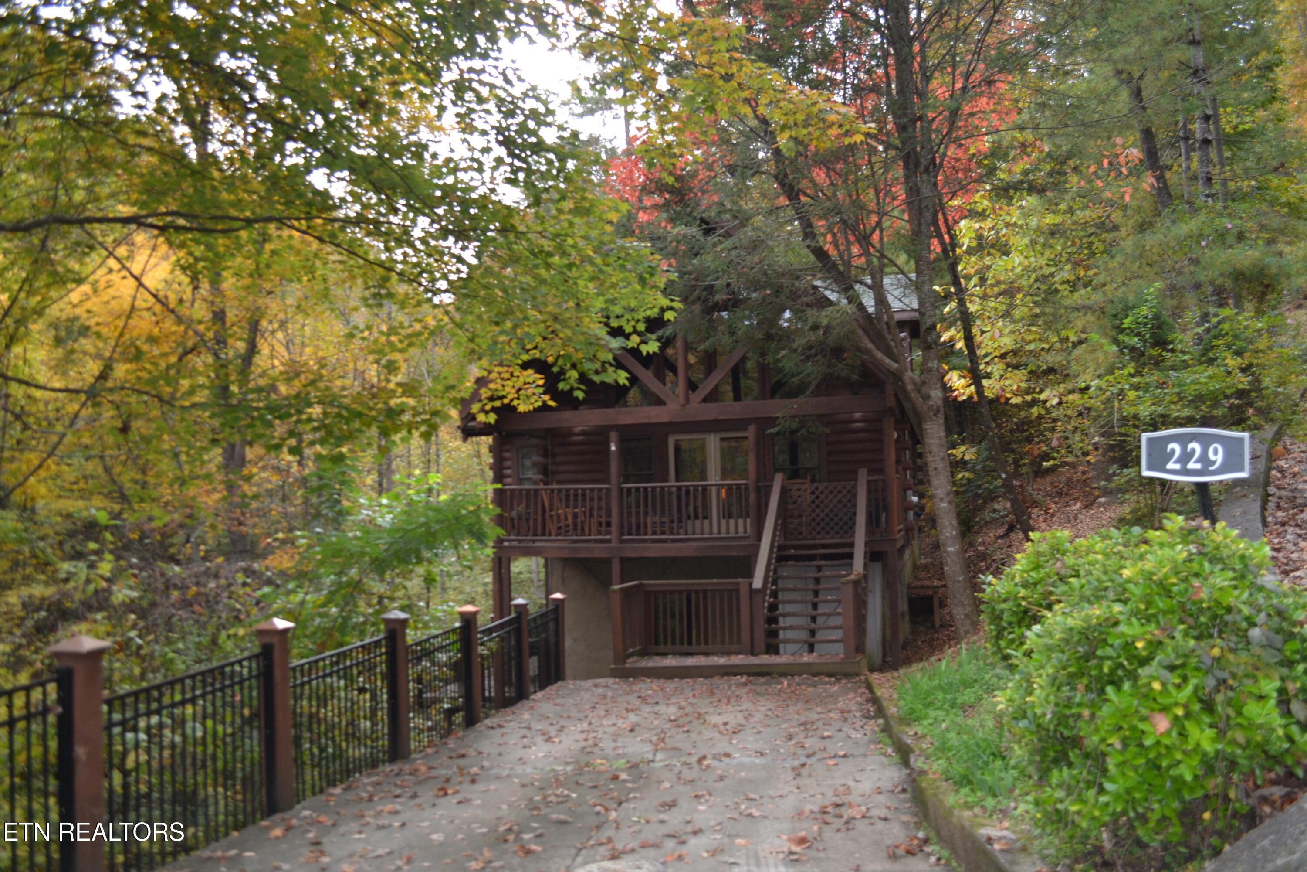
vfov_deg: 47.9
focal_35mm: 27
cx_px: 654
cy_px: 436
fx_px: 980
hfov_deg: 67.4
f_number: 4
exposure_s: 1/125
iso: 180
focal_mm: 18
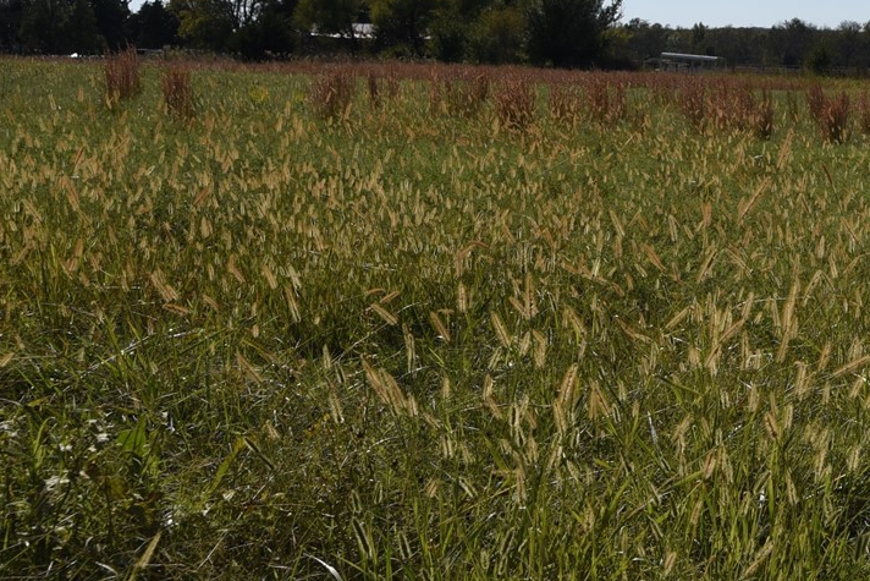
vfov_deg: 16.9
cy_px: 65
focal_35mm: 80
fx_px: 1934
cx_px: 1111
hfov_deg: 22.8
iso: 100
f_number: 10
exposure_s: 1/400
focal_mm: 28
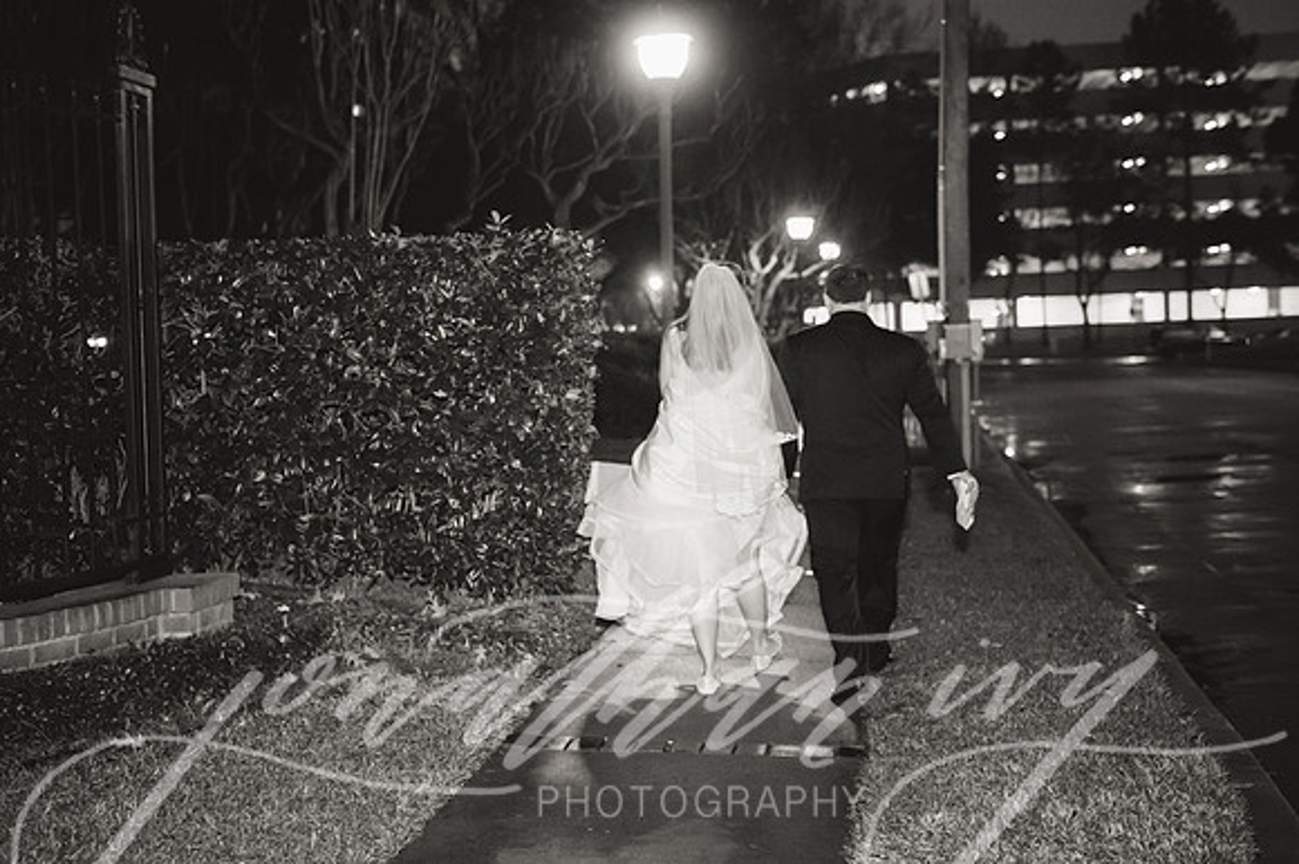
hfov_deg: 34.5
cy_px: 432
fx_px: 2092
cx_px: 650
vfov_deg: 23.4
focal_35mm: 58
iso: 4000
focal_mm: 58
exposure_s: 1/80
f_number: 2.8
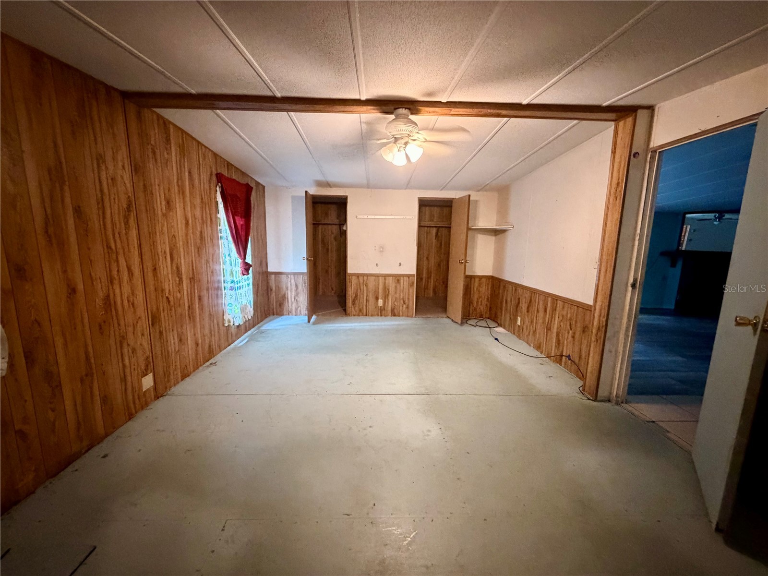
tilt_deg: -8.1
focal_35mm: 14
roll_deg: -1.1
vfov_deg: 85.7
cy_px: 288
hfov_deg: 102.1
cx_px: 384
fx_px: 311
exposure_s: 1/40
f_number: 2.2
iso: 1000
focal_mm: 2.22
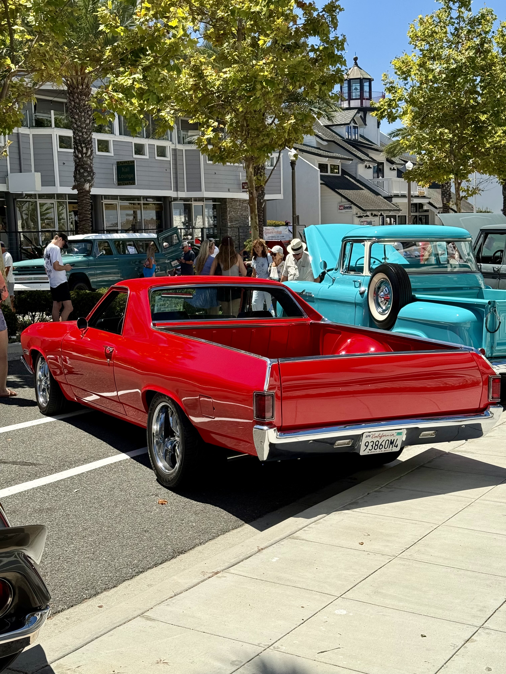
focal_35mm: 48
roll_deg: +1.5
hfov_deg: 30.3
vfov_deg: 39.7
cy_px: 337
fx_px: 936
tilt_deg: -6.0
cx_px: 253
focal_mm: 6.76
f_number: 1.78
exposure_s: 1/1678
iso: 64
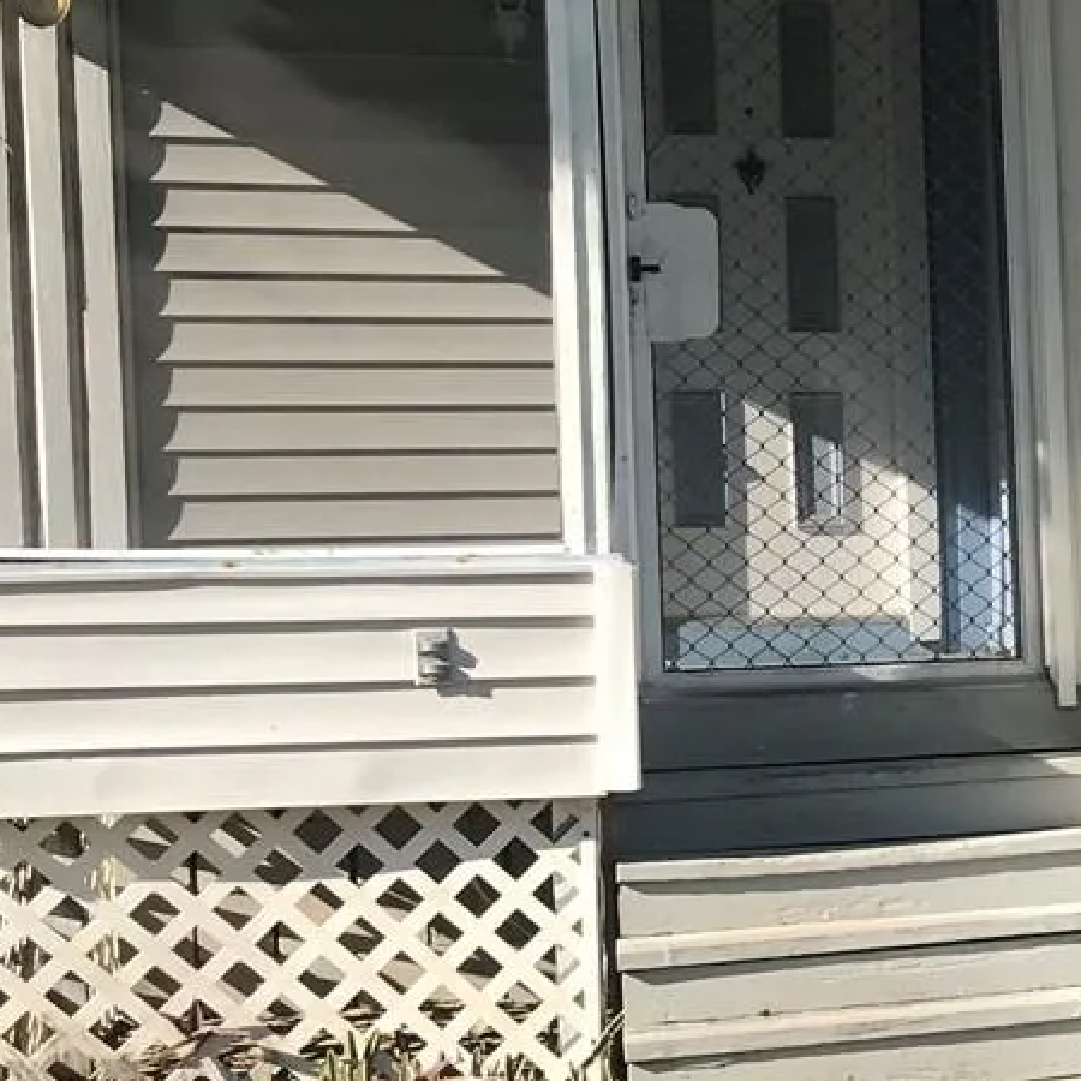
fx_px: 3109
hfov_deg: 17.1
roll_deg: +0.8
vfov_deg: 19.7
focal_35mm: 88
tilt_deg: -1.5
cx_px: 1782
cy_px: 656
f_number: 1.8
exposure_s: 1/997
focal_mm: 3.99
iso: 20
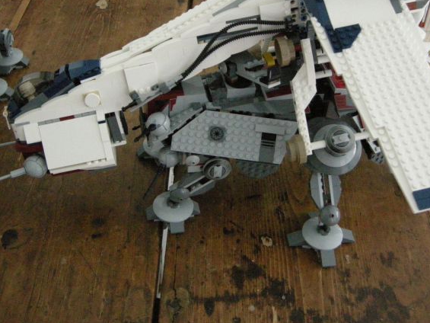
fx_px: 634
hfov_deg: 37.5
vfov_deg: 28.4
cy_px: 103
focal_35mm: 51
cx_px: 231
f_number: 2.7
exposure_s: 1/30
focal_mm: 7.5
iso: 800
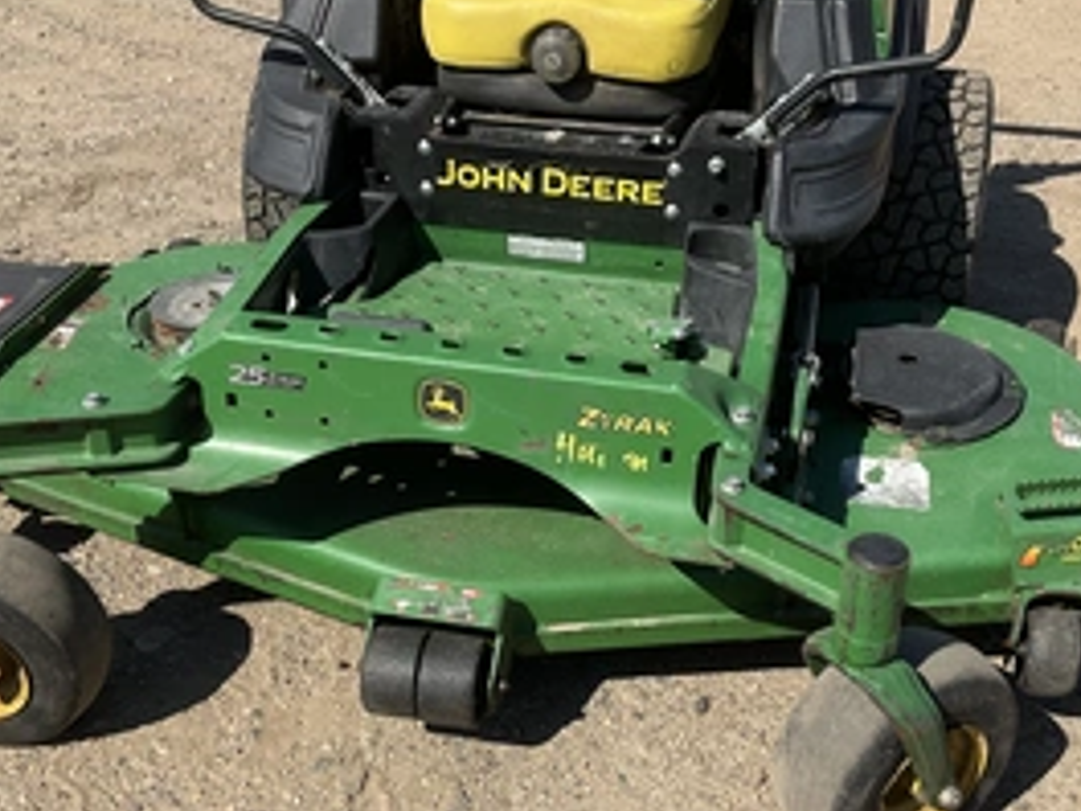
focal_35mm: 44
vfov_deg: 32.5
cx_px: 545
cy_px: 557
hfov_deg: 42.9
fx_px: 1374
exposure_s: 1/2141
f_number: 1.8
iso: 25
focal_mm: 3
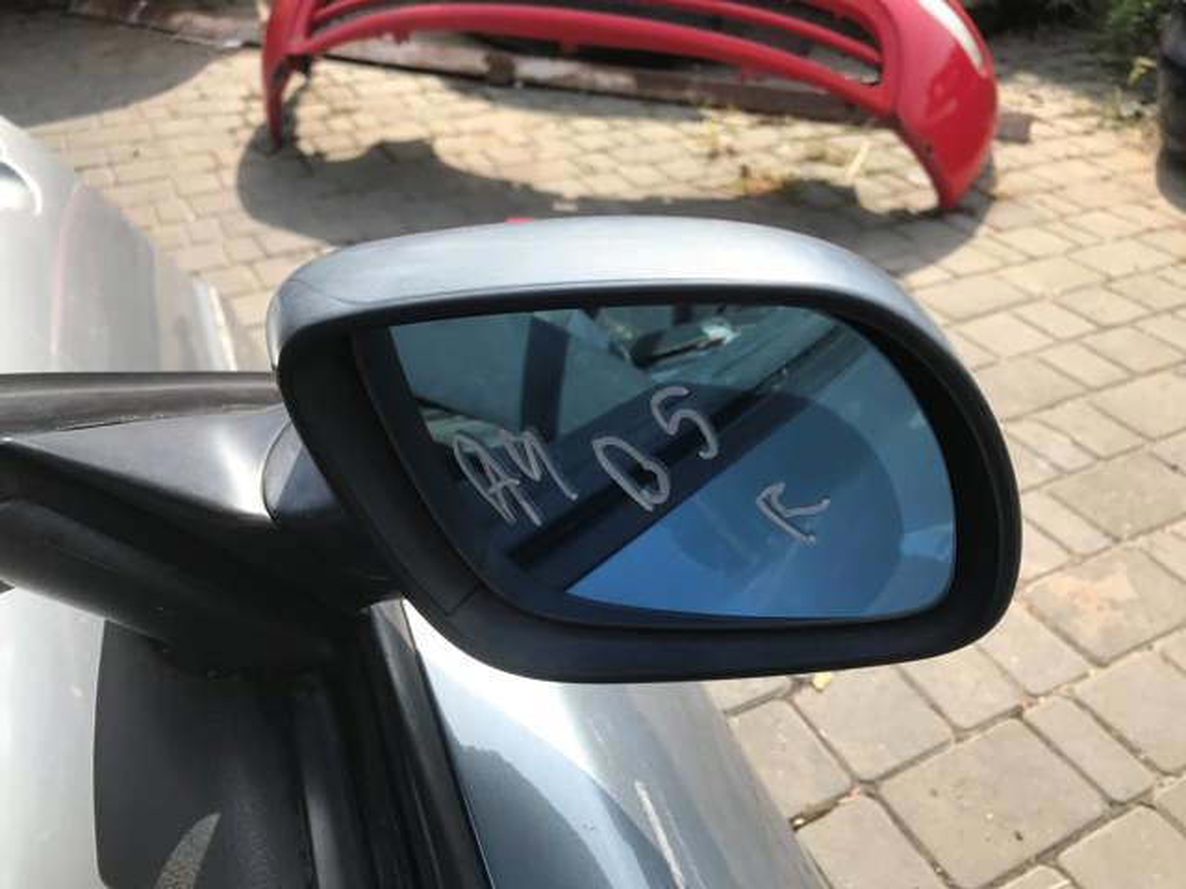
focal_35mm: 28
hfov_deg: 63.4
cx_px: 593
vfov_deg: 49.7
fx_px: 959
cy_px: 444
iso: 20
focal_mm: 3.99
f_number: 1.8
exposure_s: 1/656
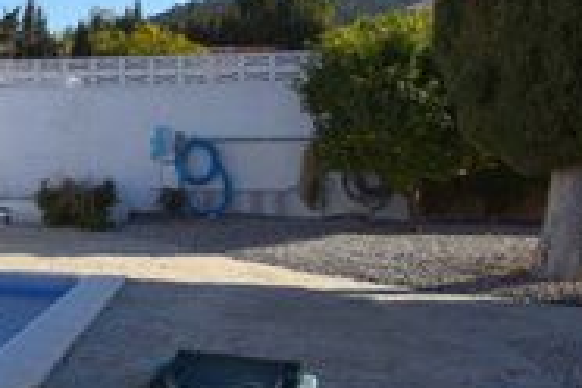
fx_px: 921
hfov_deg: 25.1
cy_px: 191
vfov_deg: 23.8
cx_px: -324
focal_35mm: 57
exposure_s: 1/640
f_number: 8
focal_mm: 10
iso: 100
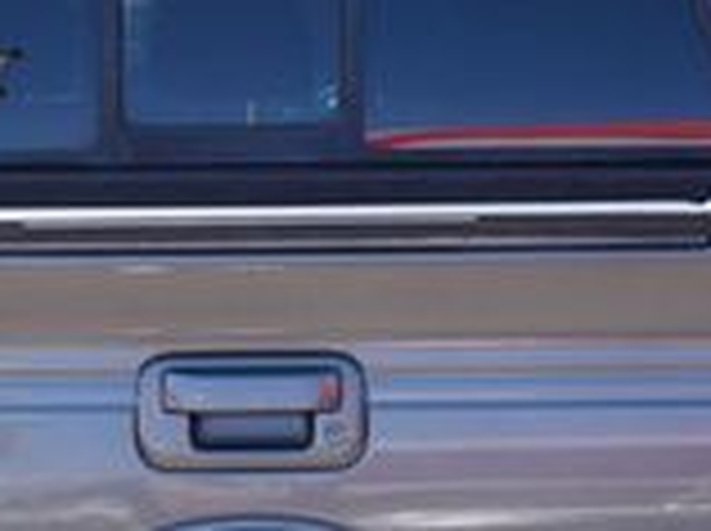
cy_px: 634
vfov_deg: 11.8
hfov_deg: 16.0
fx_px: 2522
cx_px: 176
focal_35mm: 123
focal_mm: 21
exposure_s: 1/100
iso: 100
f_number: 7.1
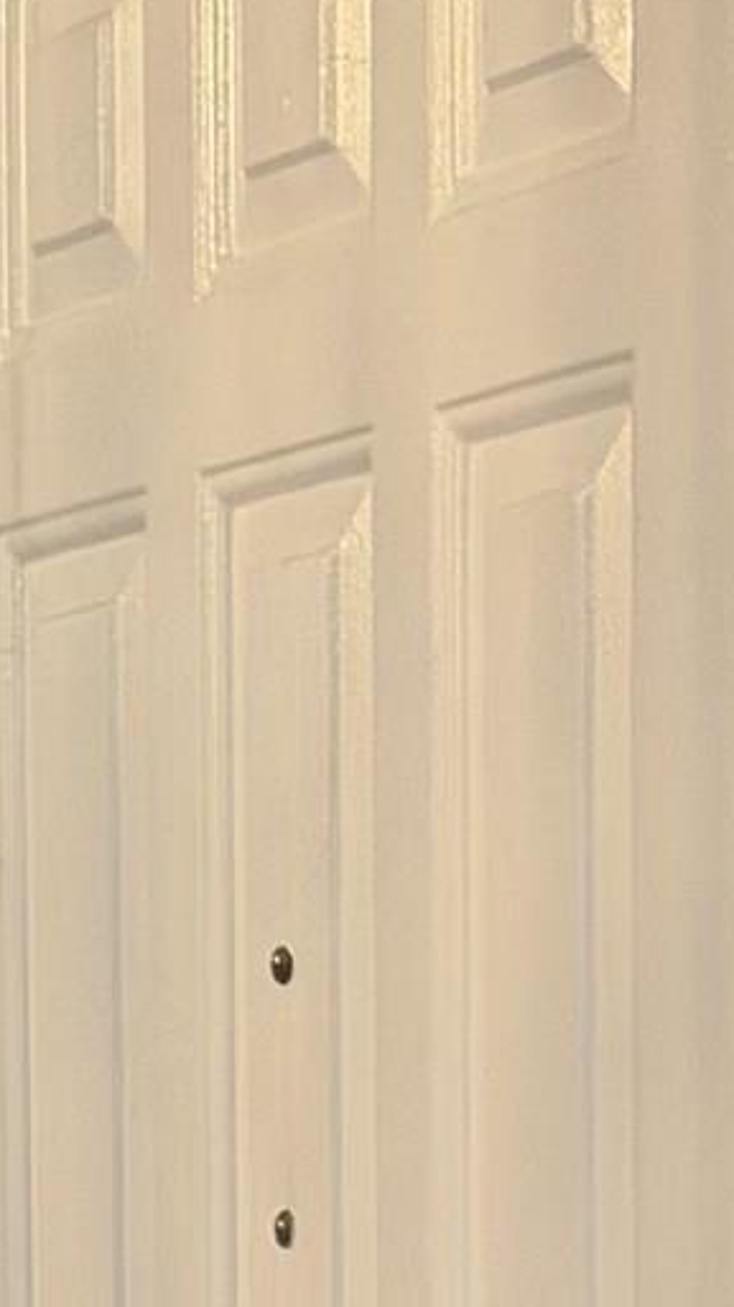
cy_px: 1959
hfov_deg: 5.1
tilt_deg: -4.0
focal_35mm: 235
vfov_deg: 9.0
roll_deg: +0.7
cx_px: -663
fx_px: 8143
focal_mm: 6.76
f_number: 1.78
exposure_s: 1/60
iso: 125
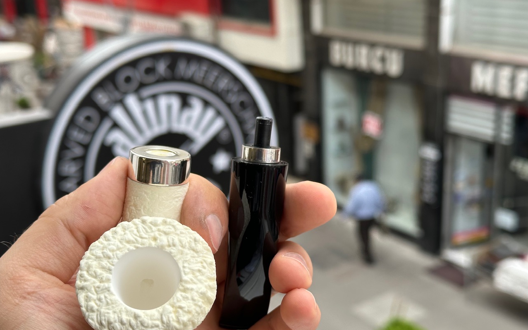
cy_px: 188
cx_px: 264
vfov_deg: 25.3
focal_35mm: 51
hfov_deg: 39.6
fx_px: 734
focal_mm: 6.86
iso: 64
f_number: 1.78
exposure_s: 1/448
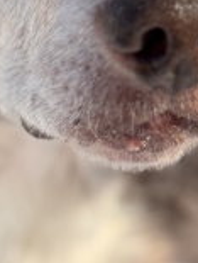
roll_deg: +2.3
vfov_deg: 9.6
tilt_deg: -14.7
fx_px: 1565
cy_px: 57
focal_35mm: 206
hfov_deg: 7.2
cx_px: 58
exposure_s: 1/2833
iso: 64
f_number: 1.78
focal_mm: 6.76
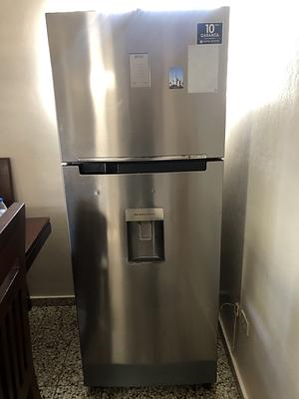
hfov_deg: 49.7
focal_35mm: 28
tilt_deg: -17.4
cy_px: 200
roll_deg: +2.0
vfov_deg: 63.4
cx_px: 150
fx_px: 322
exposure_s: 1/9
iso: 100
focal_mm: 3.99
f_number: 1.8
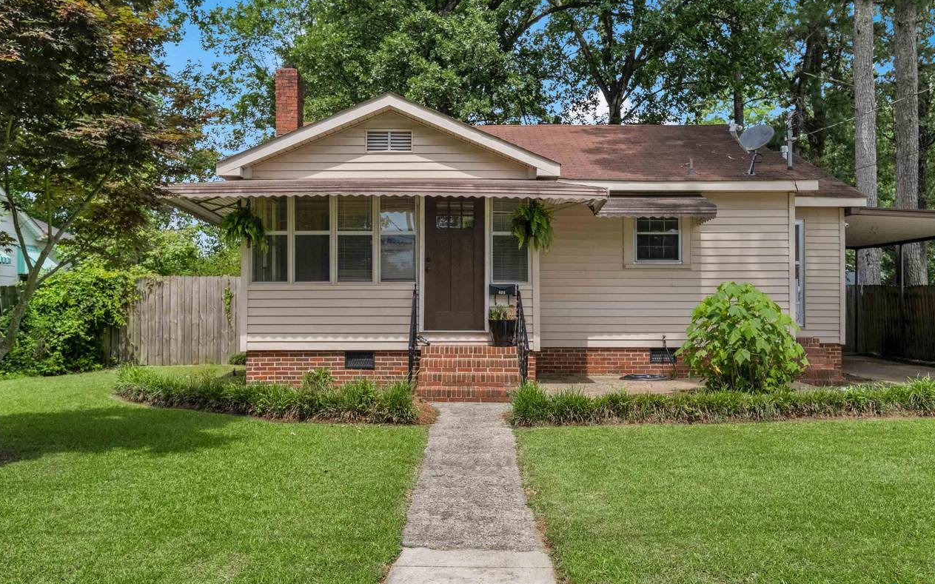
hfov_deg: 61.2
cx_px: 471
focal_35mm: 31
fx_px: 790
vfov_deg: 40.6
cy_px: 289
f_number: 7.1
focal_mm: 20
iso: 640
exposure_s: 1/500
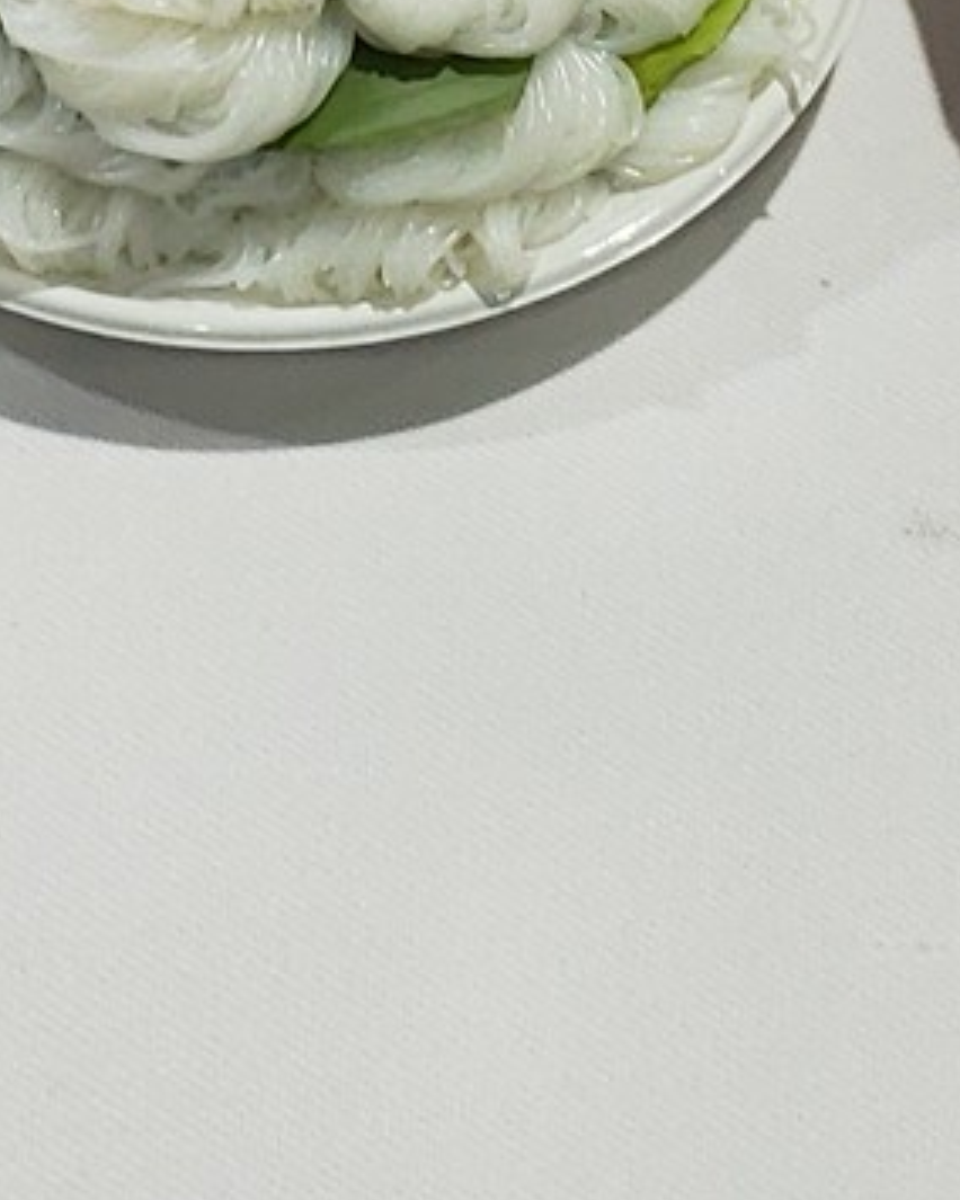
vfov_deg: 12.9
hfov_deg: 10.7
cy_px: -466
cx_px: 68
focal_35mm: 143
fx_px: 5079
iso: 80
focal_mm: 4.3
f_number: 1.5
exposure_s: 1/50
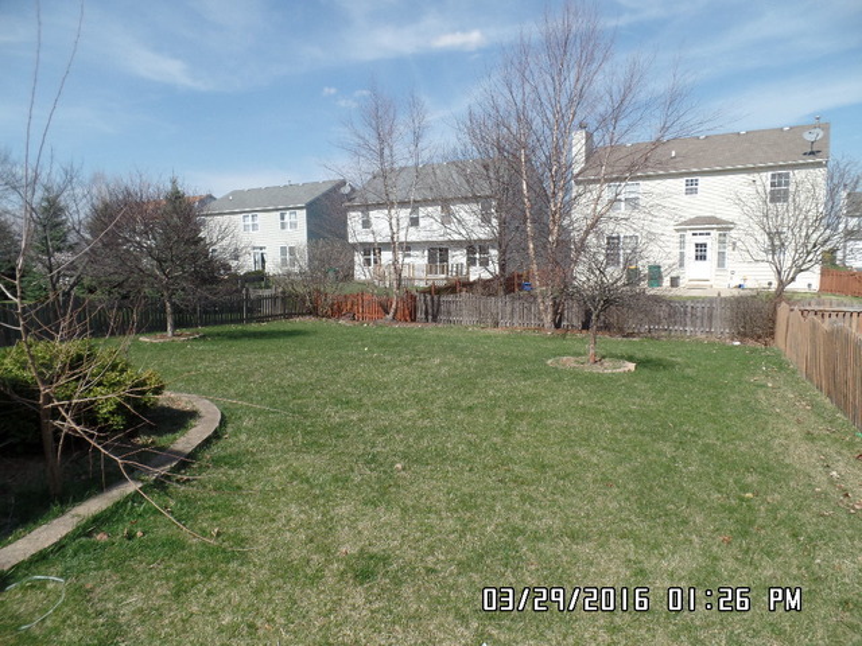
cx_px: 431
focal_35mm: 23
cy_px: 323
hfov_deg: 73.9
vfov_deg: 58.9
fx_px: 573
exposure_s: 1/1000
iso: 80
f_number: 3.5
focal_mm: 4.1
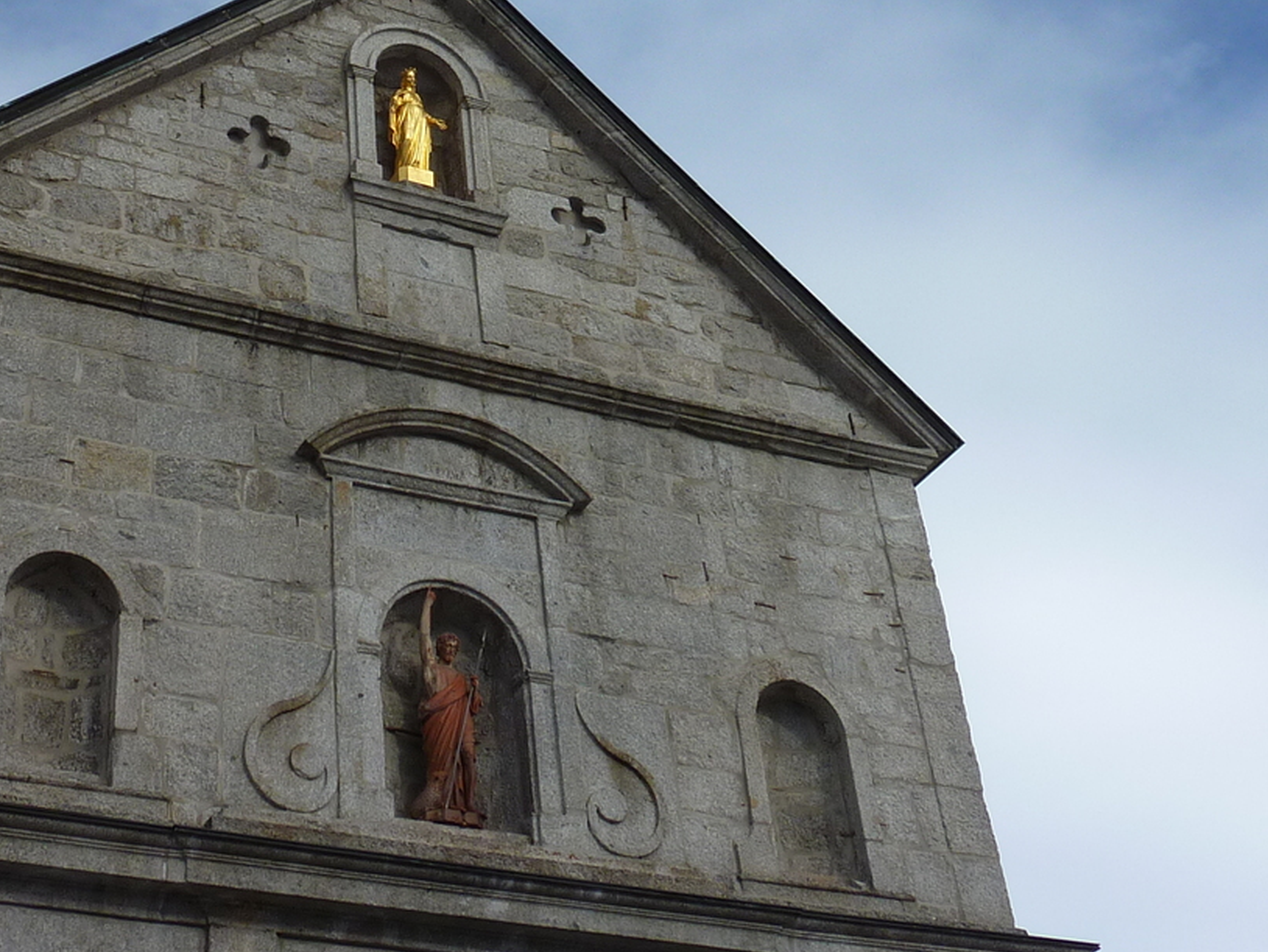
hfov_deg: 33.4
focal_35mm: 57
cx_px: 389
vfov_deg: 25.2
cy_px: 171
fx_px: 2089
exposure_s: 1/500
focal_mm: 4.7
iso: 80
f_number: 5
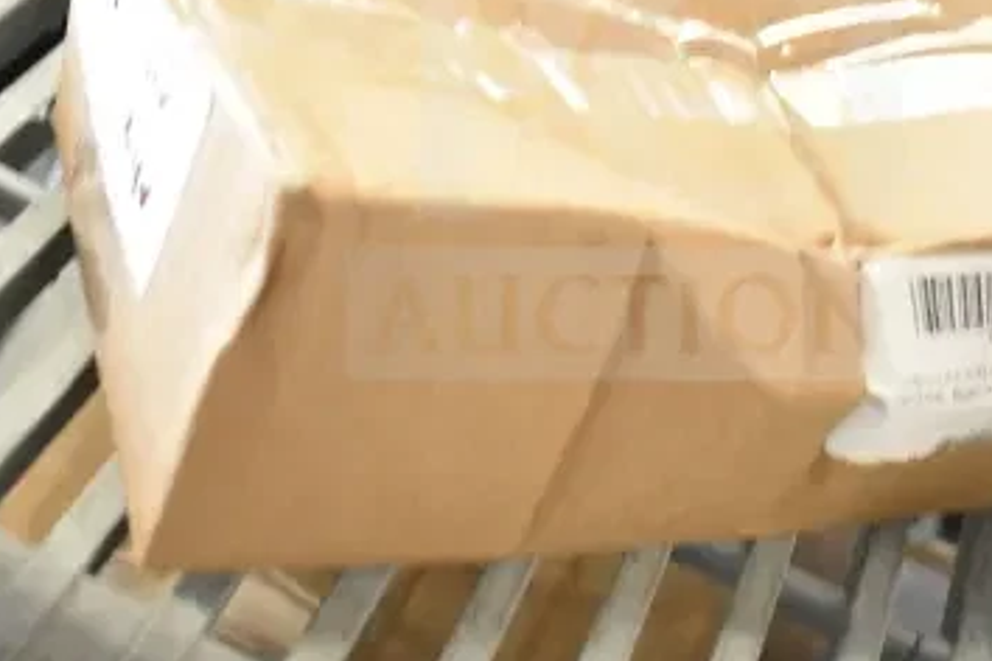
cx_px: 659
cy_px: 158
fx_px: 1708
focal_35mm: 62
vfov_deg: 21.7
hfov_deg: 32.1
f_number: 4
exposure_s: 1/40
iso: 2200
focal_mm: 24
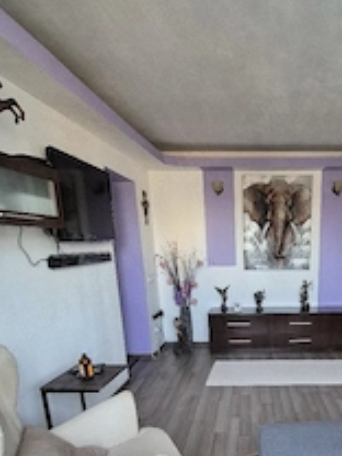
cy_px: 340
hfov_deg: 52.1
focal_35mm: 25
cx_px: 263
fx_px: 329
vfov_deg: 65.3
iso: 640
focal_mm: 2.2
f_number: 2.2
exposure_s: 1/50
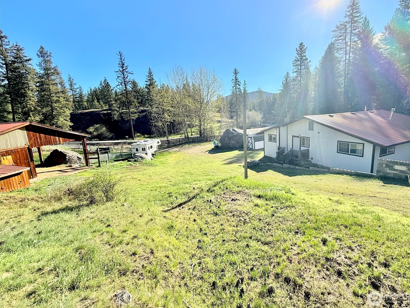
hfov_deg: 98.0
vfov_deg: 81.7
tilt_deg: -9.0
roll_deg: +3.9
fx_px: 178
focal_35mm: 15
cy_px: 144
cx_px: 219
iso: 64
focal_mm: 2.22
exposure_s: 1/1534
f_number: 2.2
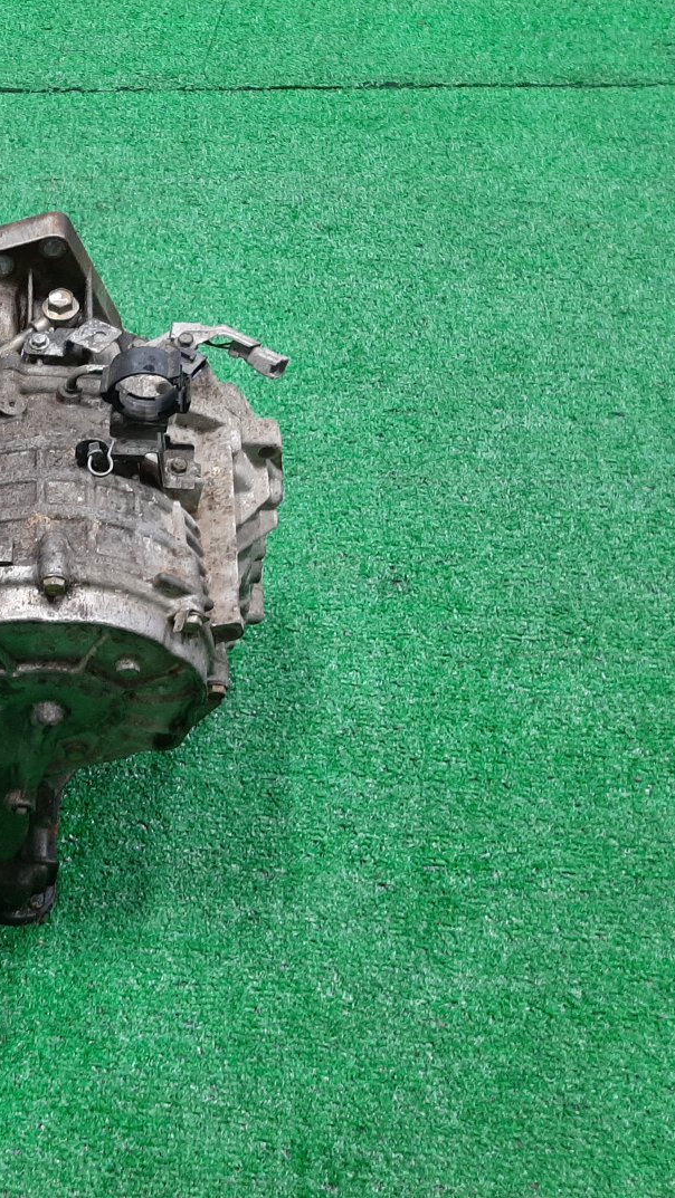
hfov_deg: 27.8
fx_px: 1208
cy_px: 596
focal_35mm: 38
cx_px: -113
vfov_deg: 52.8
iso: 168
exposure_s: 1/50
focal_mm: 3.93
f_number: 1.7
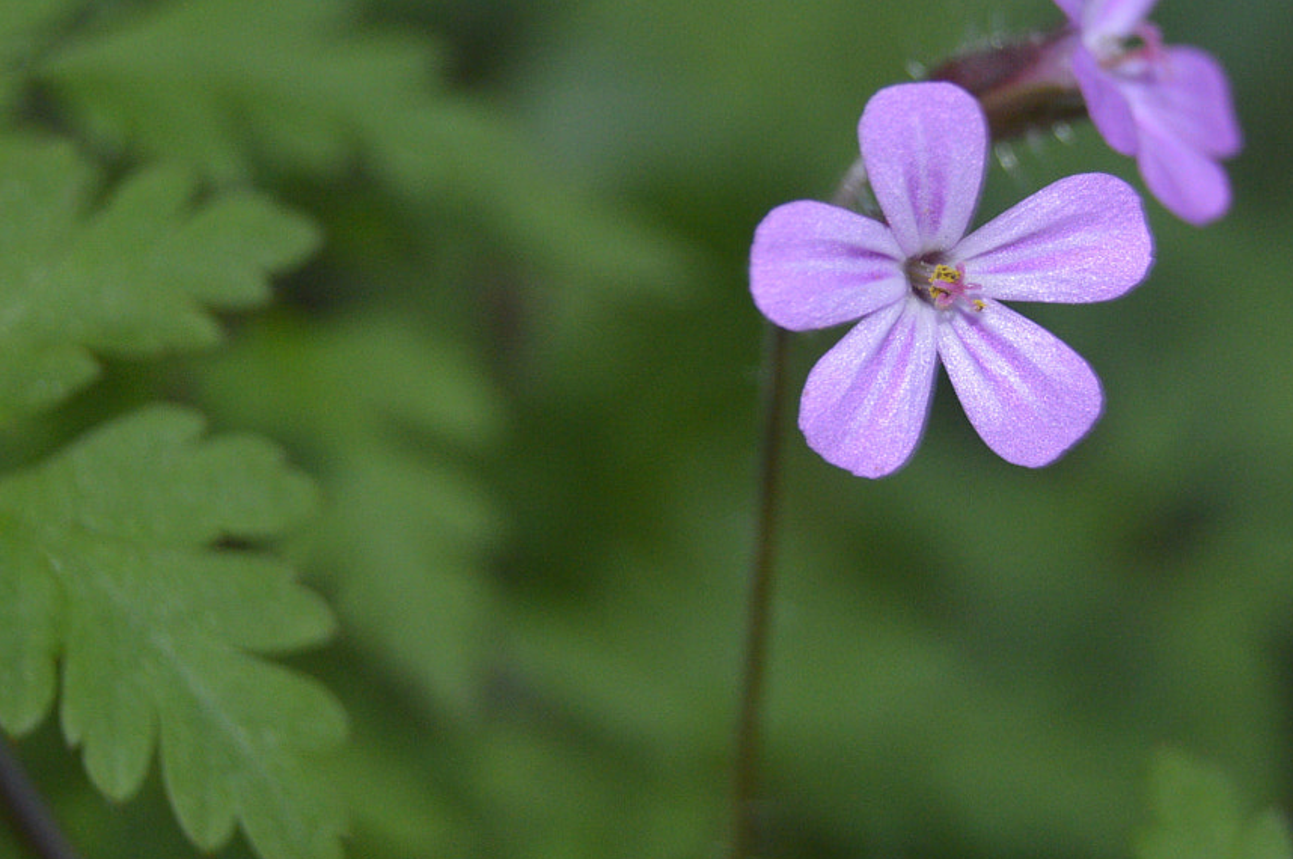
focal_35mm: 154
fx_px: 5522
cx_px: 964
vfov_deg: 8.9
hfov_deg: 13.3
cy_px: 354
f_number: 5.6
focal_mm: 55
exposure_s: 1/60
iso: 800
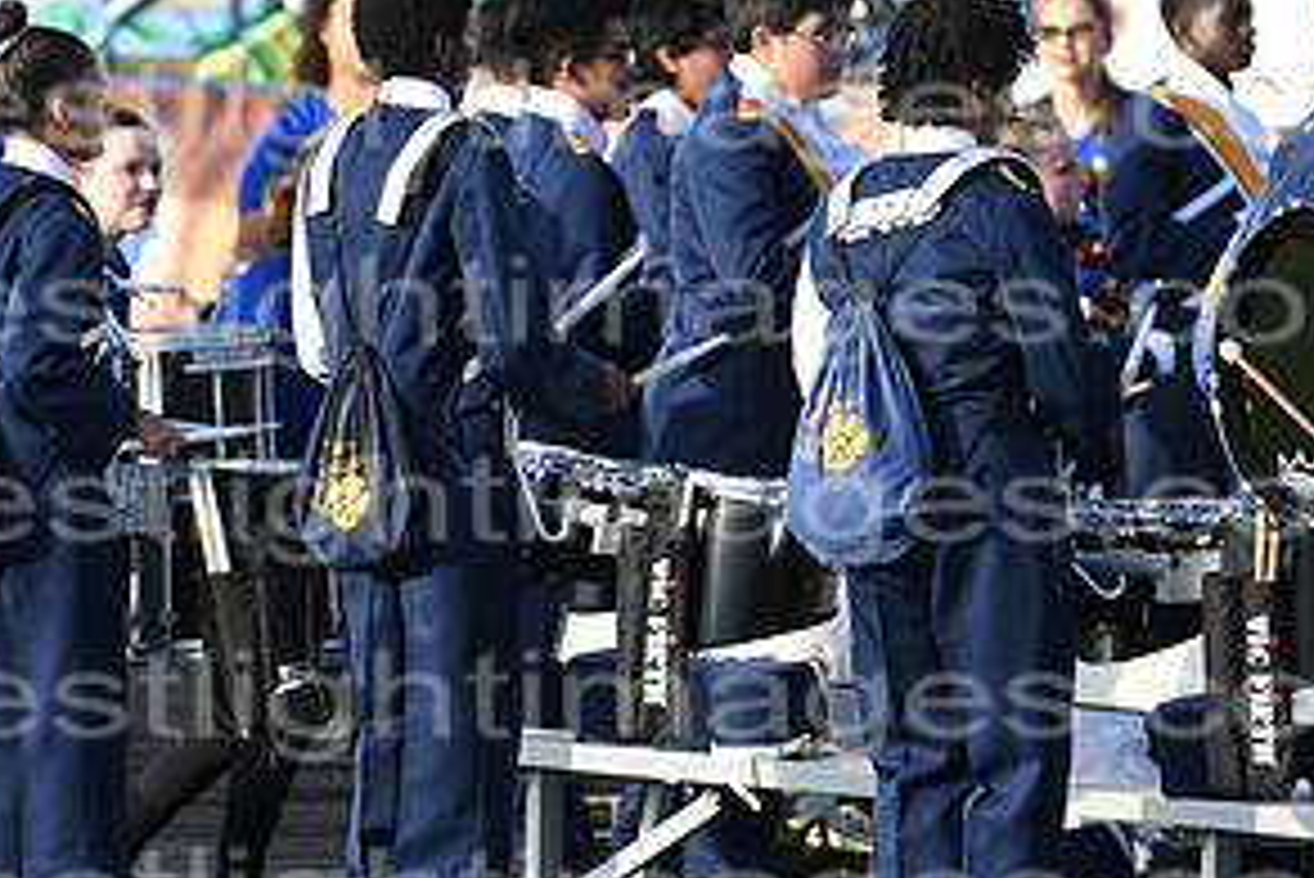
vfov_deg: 2.3
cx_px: 441
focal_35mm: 595
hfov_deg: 3.5
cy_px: 214
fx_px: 21727
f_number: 5.6
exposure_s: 1/640
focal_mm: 200
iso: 180
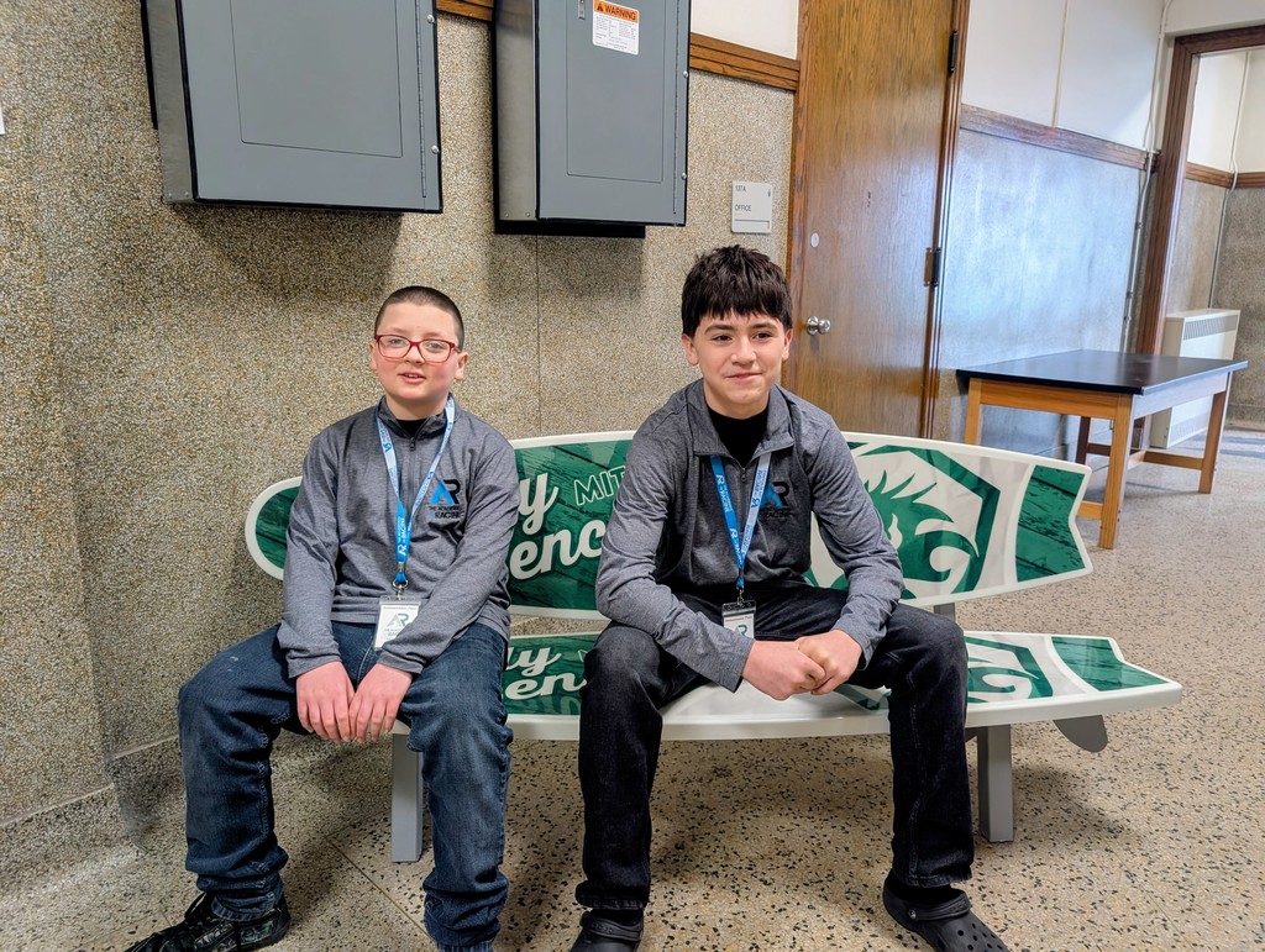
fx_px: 878
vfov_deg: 56.9
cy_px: 476
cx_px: 632
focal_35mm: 24
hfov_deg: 71.5
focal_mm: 6.9
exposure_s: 1/60
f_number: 1.68
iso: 304
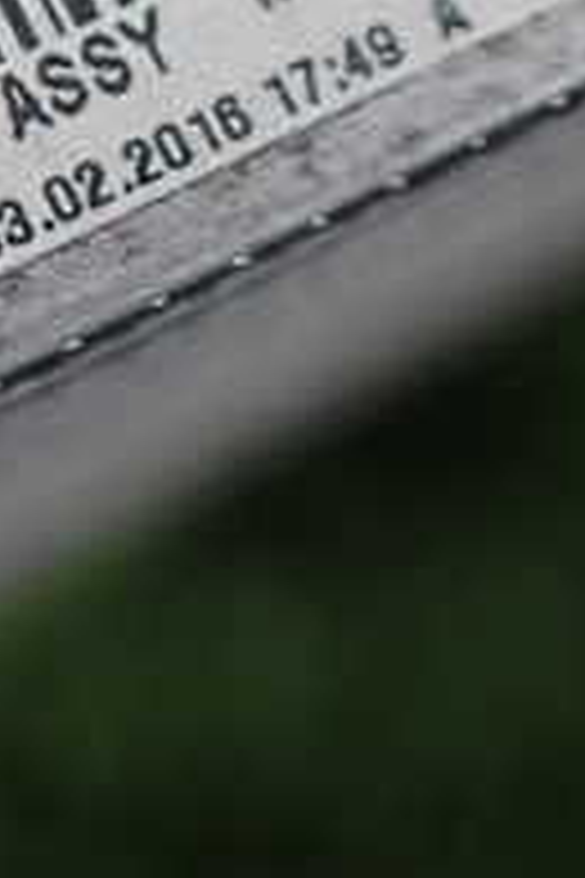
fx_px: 2340
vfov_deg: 21.0
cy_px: 176
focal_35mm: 96
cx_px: -180
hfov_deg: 13.7
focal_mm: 5.4
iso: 500
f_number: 2.3
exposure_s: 1/125
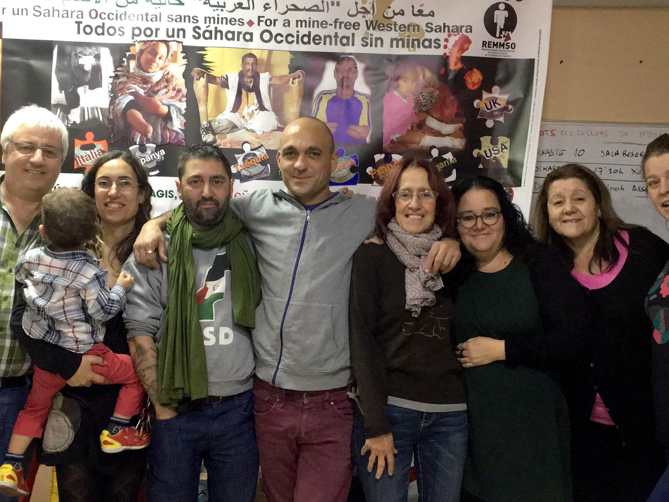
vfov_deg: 30.9
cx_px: 327
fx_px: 908
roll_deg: -1.1
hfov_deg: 40.4
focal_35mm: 47
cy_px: 258
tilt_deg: -1.1
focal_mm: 4.15
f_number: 2.2
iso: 250
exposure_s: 1/33
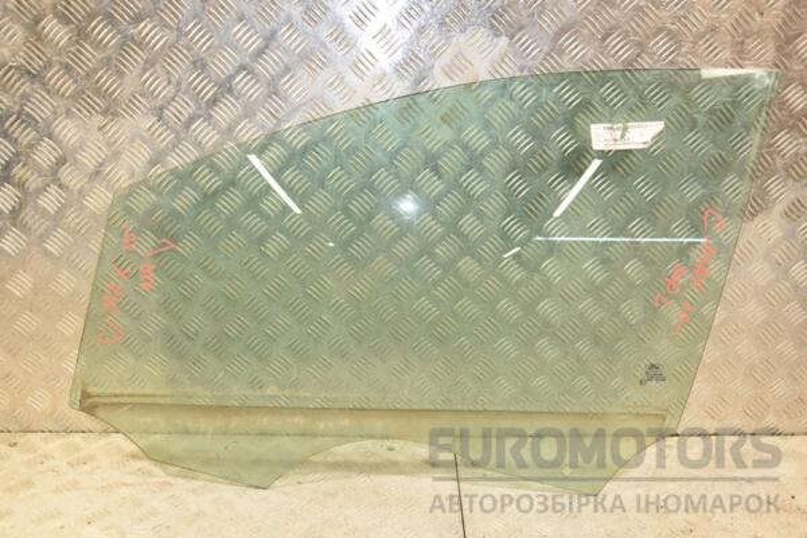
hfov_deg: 53.1
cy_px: 269
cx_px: 404
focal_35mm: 36
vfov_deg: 36.9
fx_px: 807
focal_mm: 24
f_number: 5.6
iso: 800
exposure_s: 1/200
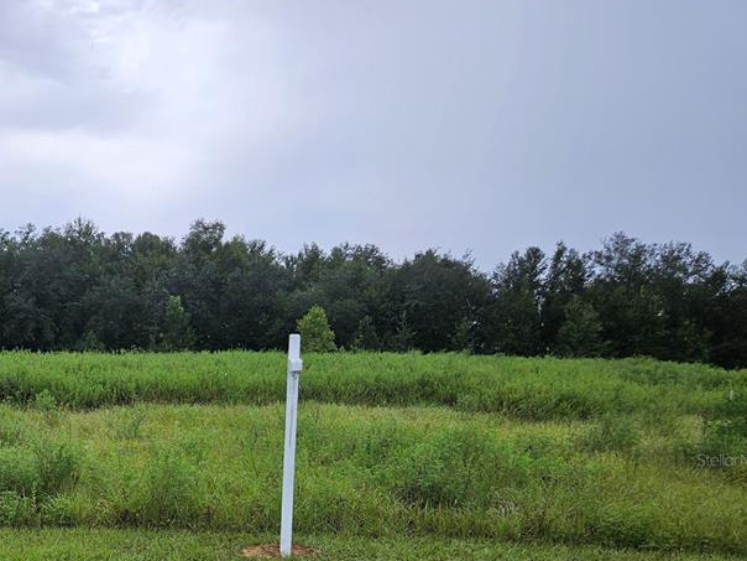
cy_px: 459
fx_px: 842
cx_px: 139
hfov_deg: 45.2
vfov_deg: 35.5
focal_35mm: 39
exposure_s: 1/1011
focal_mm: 5.4
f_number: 1.8
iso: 25
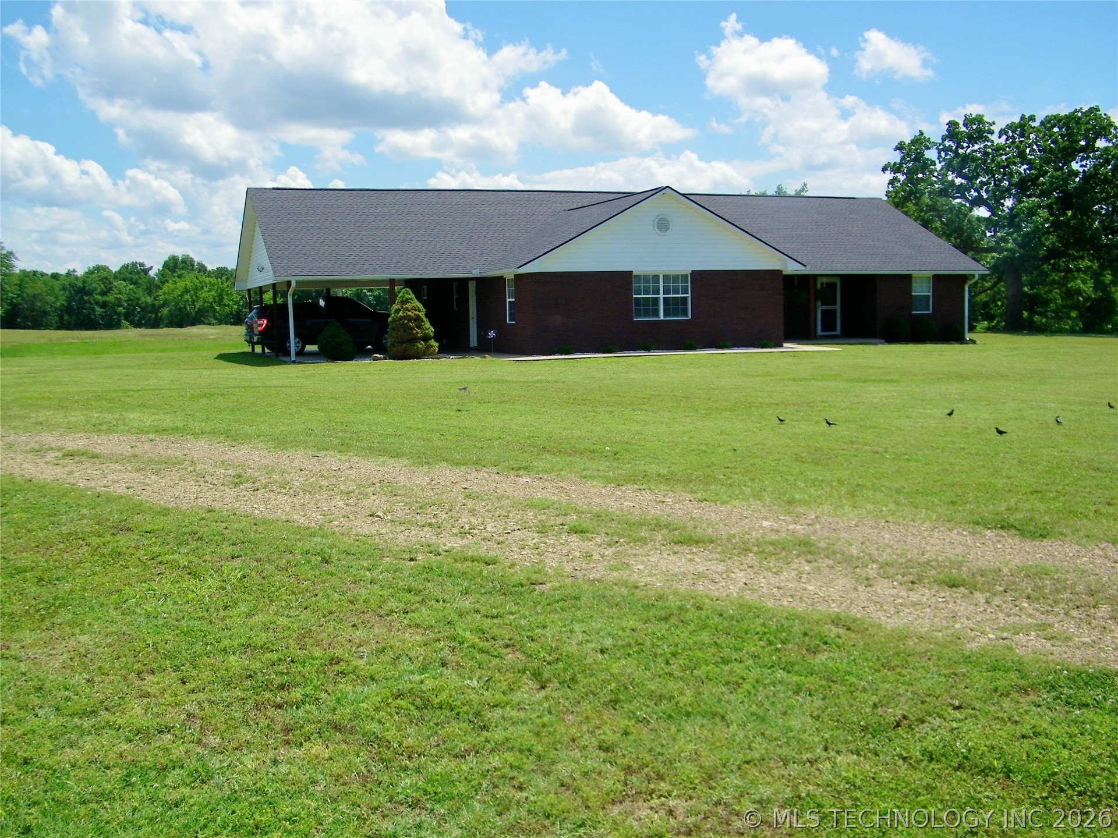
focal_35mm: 33
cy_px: 419
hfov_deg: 55.4
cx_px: 559
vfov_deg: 42.9
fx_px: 1066
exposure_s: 1/320
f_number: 7.2
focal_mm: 5.9
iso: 80
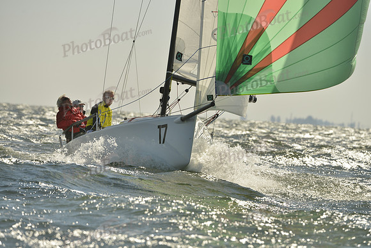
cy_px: 124
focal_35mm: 360
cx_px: 186
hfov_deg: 5.7
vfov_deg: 3.8
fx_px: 3711
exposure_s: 1/1600
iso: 280
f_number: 8
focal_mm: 360
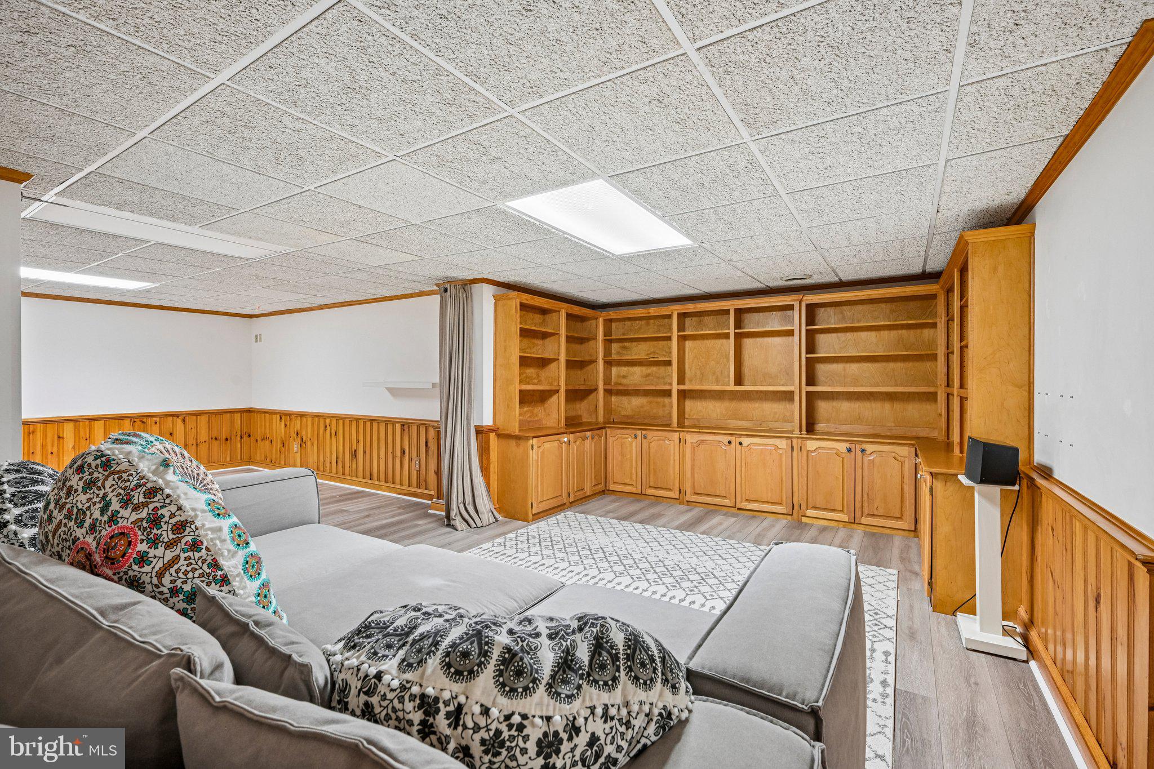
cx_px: 577
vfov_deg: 73.7
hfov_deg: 96.7
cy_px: 384
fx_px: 513
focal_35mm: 16
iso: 800
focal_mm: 16
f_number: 8
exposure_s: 1/13
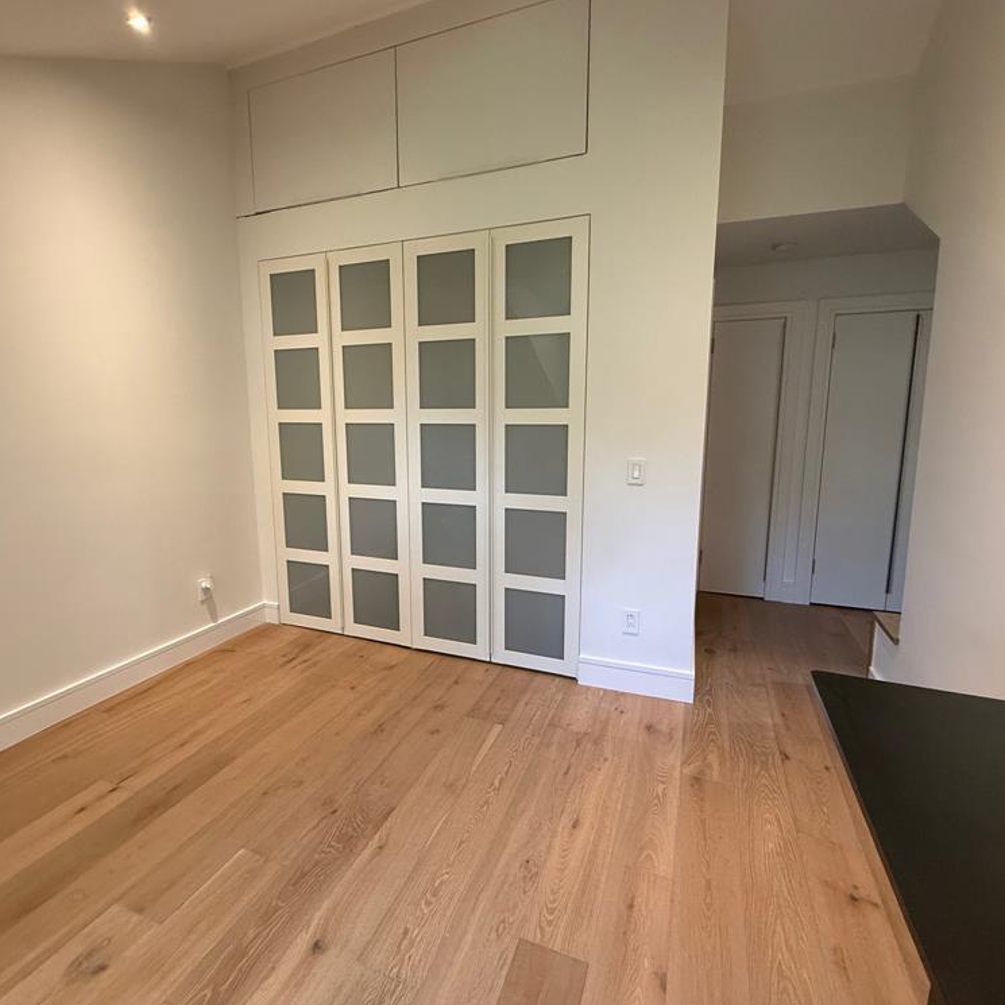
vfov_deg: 84.0
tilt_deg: -8.3
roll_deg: +0.1
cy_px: 494
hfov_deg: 83.9
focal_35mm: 17
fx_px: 558
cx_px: 473
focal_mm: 2.22
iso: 320
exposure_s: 1/60
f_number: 2.2
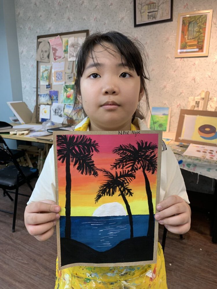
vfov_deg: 67.3
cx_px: 108
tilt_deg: -12.3
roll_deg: +0.3
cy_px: 144
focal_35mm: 26
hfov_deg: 53.1
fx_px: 217
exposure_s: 1/100
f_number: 1.8
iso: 64
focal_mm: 4.25
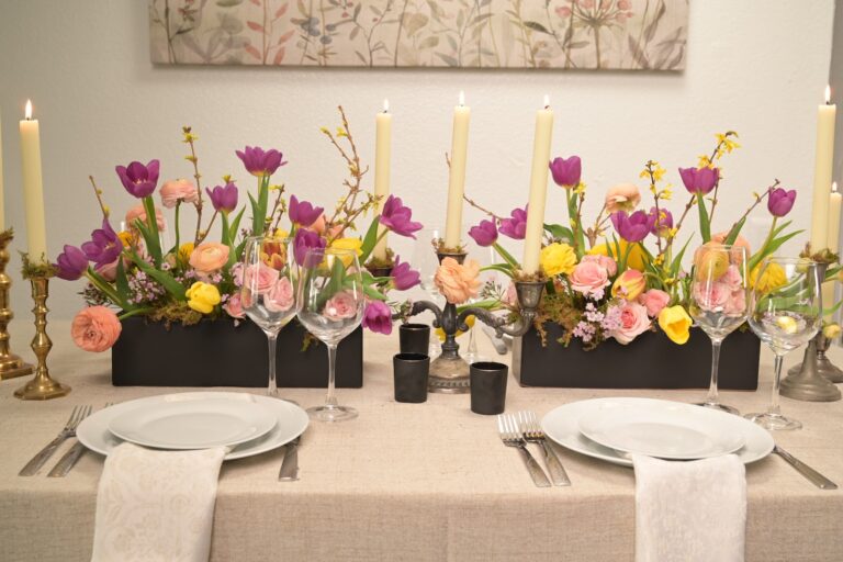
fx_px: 843
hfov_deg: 53.1
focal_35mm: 36
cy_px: 281
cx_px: 422
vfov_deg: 36.9
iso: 1600
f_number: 5.6
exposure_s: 1/100
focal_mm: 36
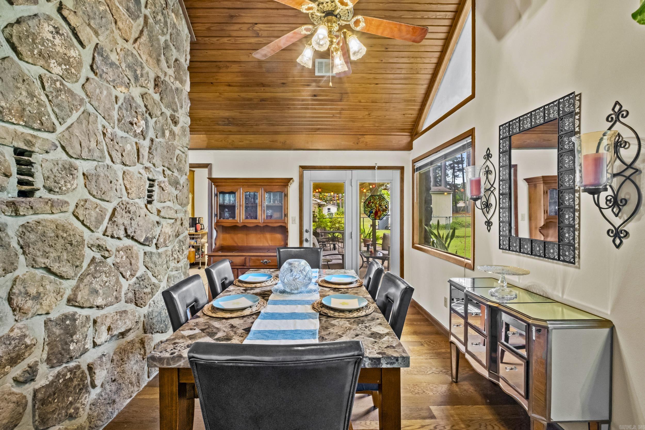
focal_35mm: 15
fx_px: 269
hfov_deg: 100.4
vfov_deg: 77.3
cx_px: 322
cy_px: 215
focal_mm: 10
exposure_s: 1.5
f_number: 10
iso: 800
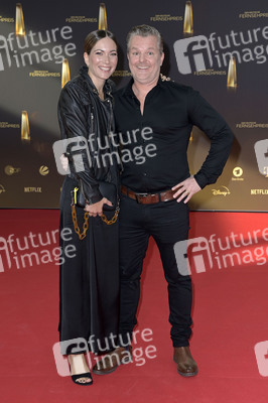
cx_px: 134
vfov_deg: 32.4
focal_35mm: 62
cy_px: 202
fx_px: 693
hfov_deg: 21.9
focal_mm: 62
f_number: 6.3
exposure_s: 1/250
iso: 800
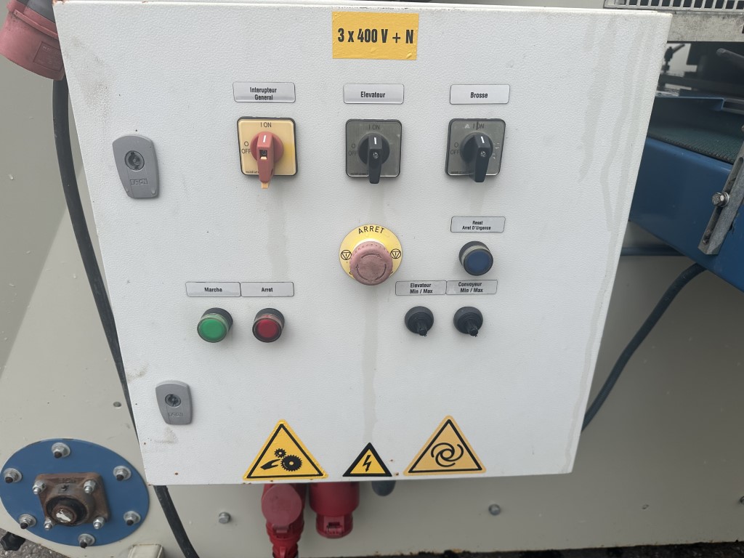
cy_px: 279
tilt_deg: -24.9
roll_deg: -0.2
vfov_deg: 56.8
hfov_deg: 71.6
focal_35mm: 24
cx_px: 372
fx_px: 516
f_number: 1.78
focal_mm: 6.86
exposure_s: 1/535
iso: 80
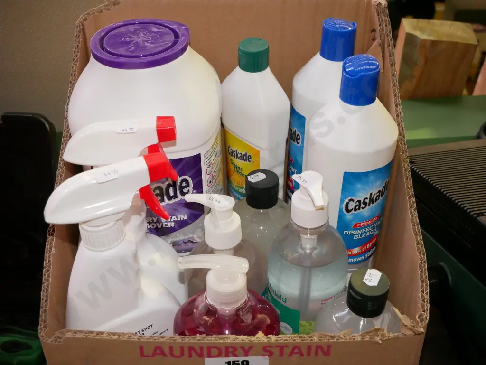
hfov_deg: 42.9
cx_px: 243
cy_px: 182
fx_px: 618
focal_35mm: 44
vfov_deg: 32.9
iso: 3200
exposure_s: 1/100
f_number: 5.6
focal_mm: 22
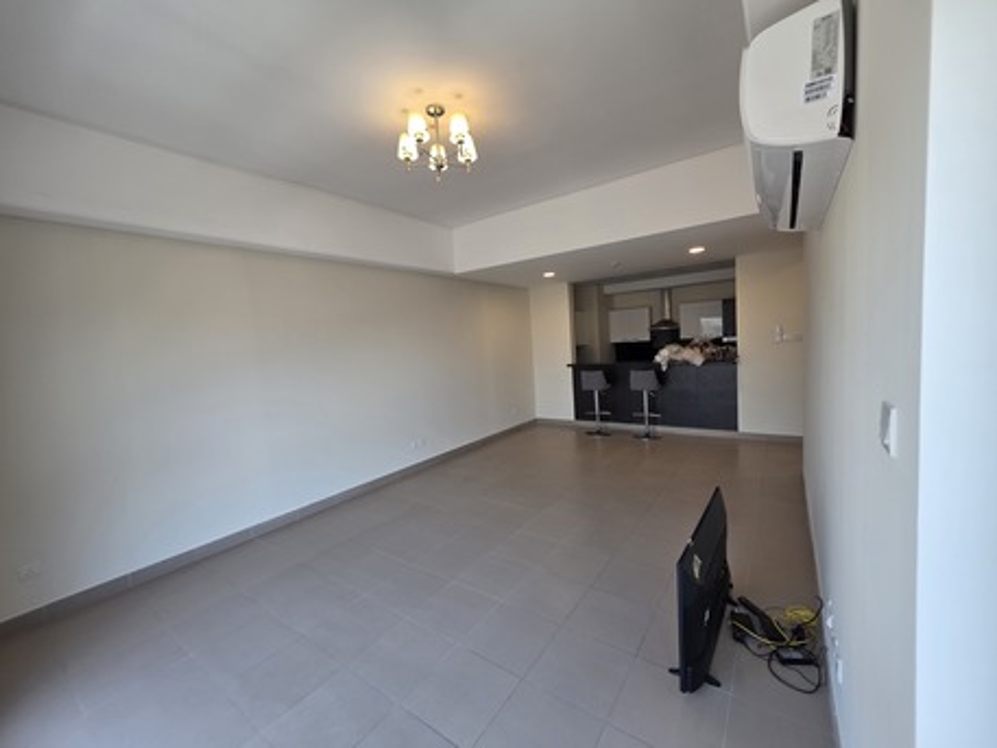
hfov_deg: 106.2
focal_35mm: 13
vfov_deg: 89.9
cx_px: 498
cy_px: 374
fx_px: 375
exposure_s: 1/100
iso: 40
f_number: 1.9
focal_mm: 2.2
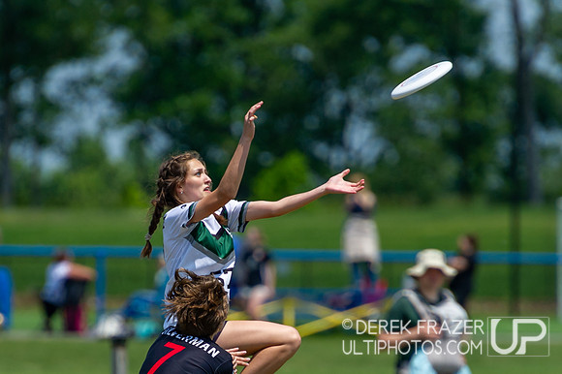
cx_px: 203
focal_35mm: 565
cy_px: 276
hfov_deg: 3.7
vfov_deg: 2.4
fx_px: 8813
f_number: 4
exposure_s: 1/2500
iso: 250
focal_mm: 270
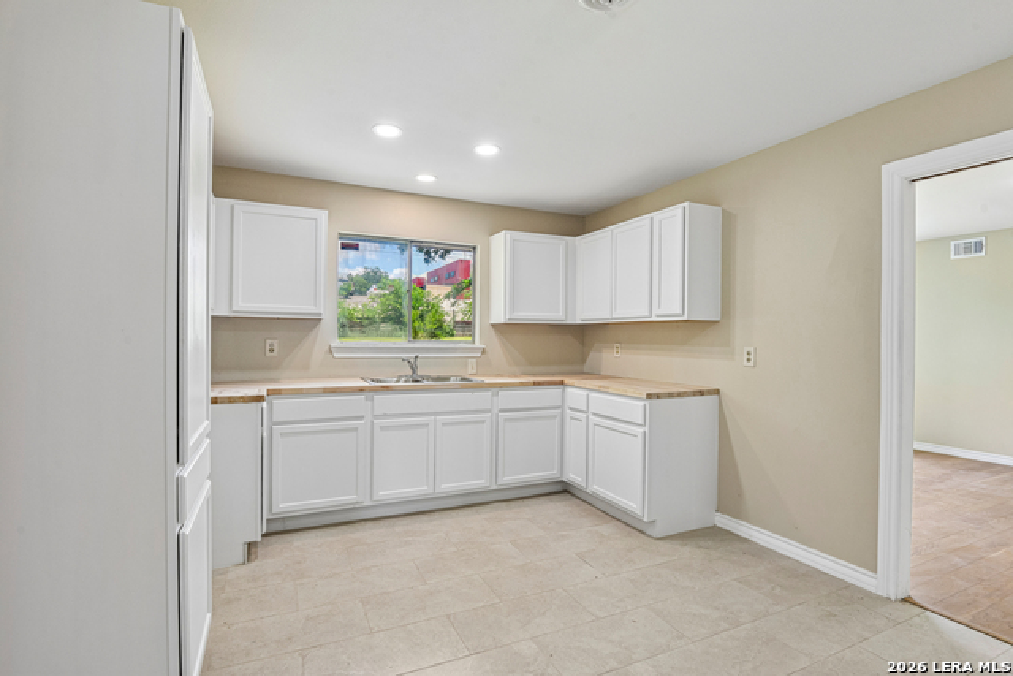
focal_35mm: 17
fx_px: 478
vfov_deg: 70.5
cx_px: 506
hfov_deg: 93.3
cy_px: 338
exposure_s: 1/25
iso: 400
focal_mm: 17
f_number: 8
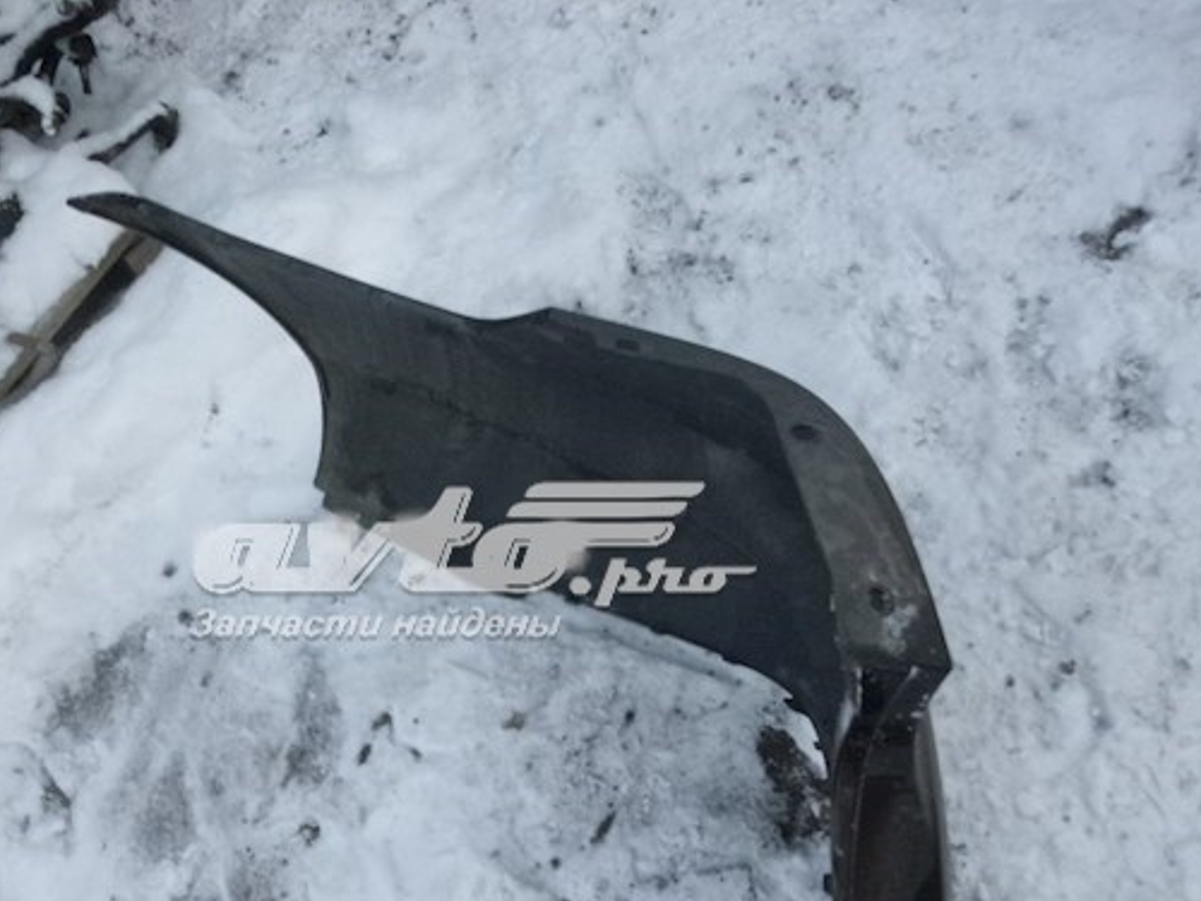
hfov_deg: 56.3
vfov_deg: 43.9
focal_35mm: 32
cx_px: 466
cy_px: 555
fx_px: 1110
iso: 400
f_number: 3.9
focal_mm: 4.5
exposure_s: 1/30
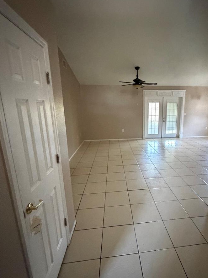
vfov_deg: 84.7
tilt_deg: -9.9
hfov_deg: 67.3
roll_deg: -2.6
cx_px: 134
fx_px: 152
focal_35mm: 19
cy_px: 140
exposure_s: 1/45
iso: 1250
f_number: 2.2
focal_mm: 2.22
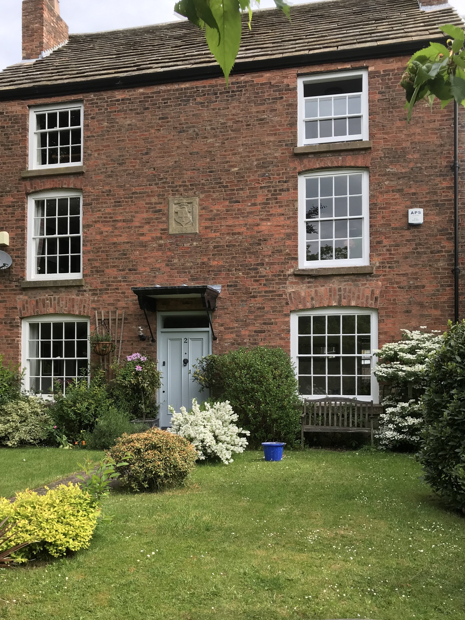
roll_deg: -0.3
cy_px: 361
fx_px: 609
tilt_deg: +1.5
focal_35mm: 34
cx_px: 213
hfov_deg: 41.8
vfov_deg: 53.7
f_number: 1.8
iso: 20
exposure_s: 1/499
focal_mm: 3.99
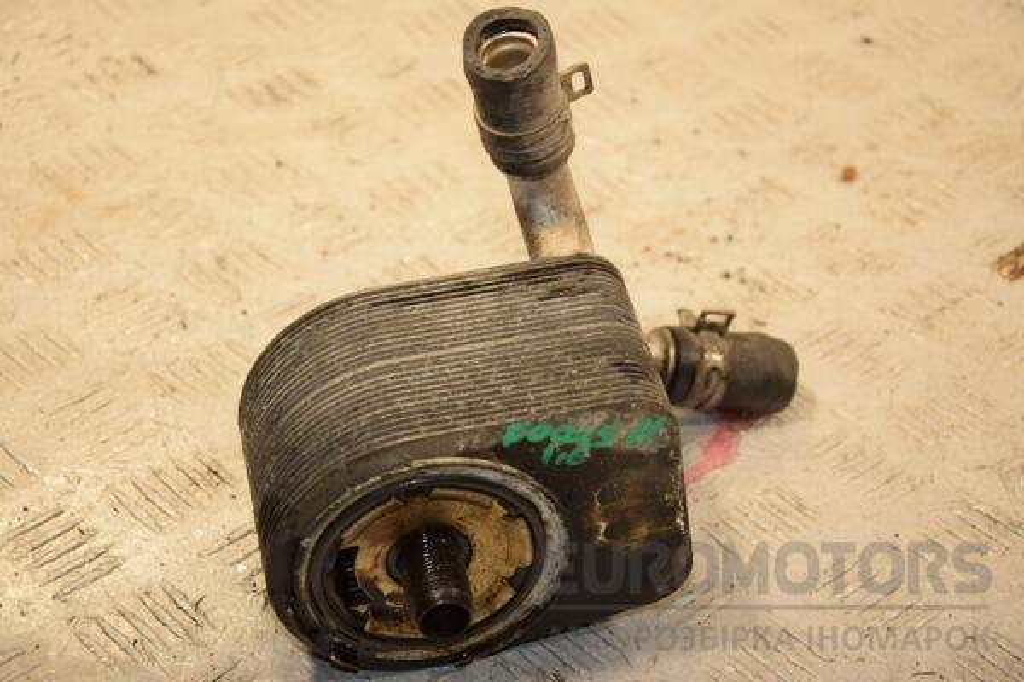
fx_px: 2645
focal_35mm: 93
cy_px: 341
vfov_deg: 14.7
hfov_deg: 21.9
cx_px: 512
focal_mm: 62
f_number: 5.3
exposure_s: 1/200
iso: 800
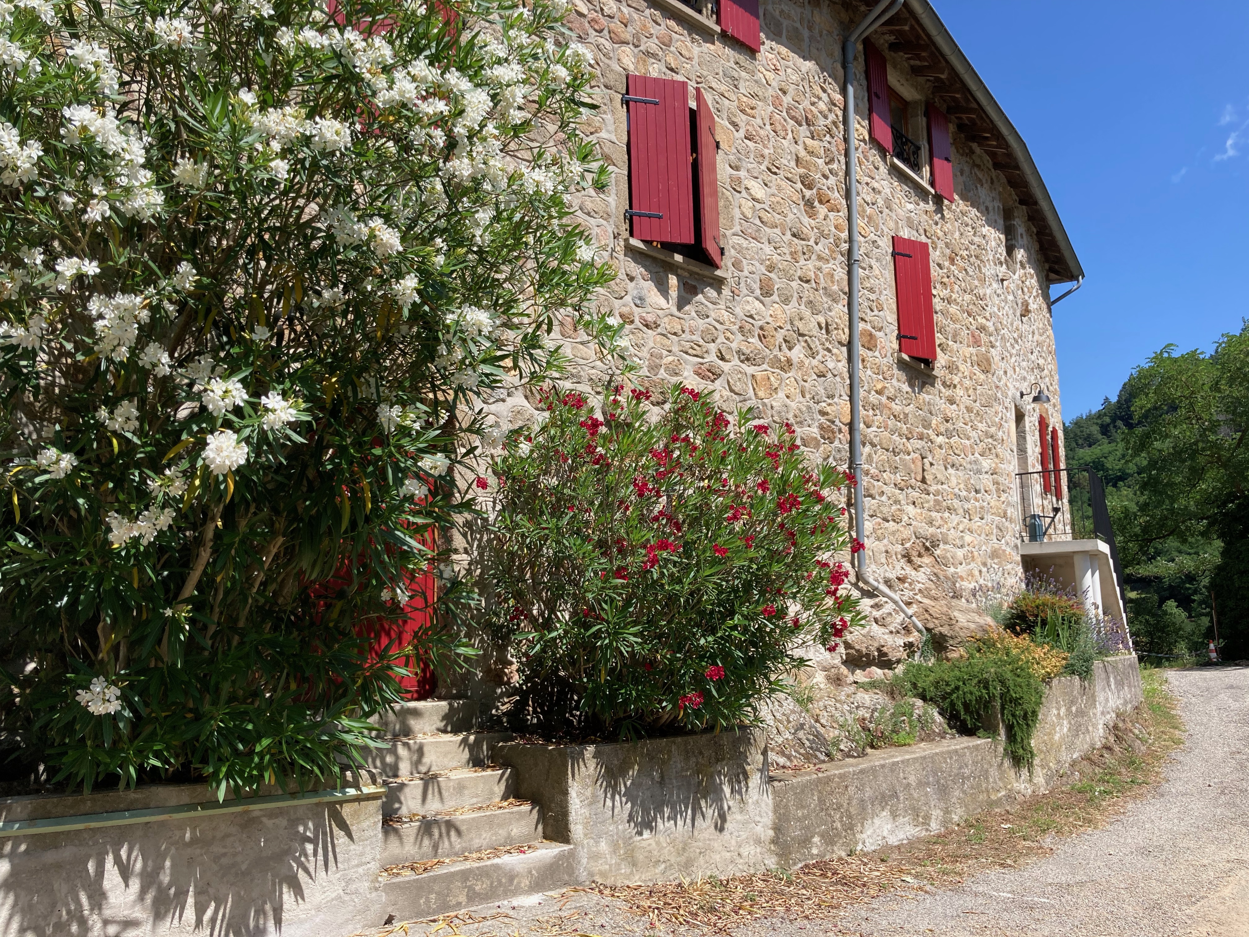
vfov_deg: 49.7
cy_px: 468
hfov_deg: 63.4
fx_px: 1010
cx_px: 624
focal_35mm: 28
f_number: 1.8
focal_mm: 3.99
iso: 20
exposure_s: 1/1600
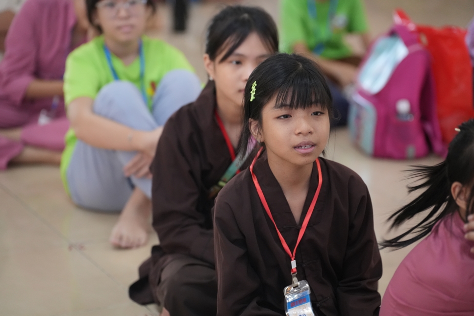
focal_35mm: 120
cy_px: 158
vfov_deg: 11.4
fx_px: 1580
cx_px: 237
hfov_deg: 17.1
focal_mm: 119
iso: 6400
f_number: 3.2
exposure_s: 1/320
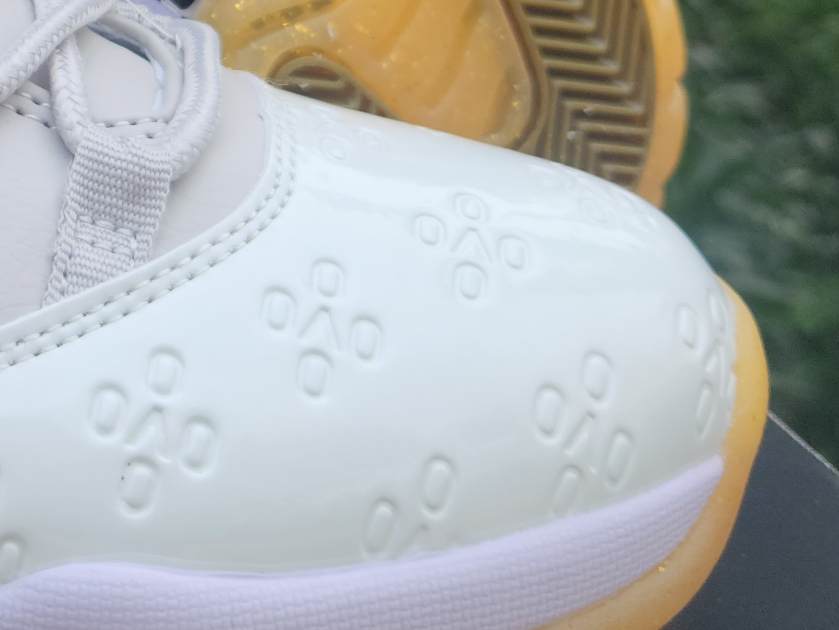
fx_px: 1915
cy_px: -205
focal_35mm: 79
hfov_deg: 21.9
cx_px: -295
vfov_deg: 17.4
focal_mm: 5.4
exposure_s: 1/390
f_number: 1.8
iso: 20
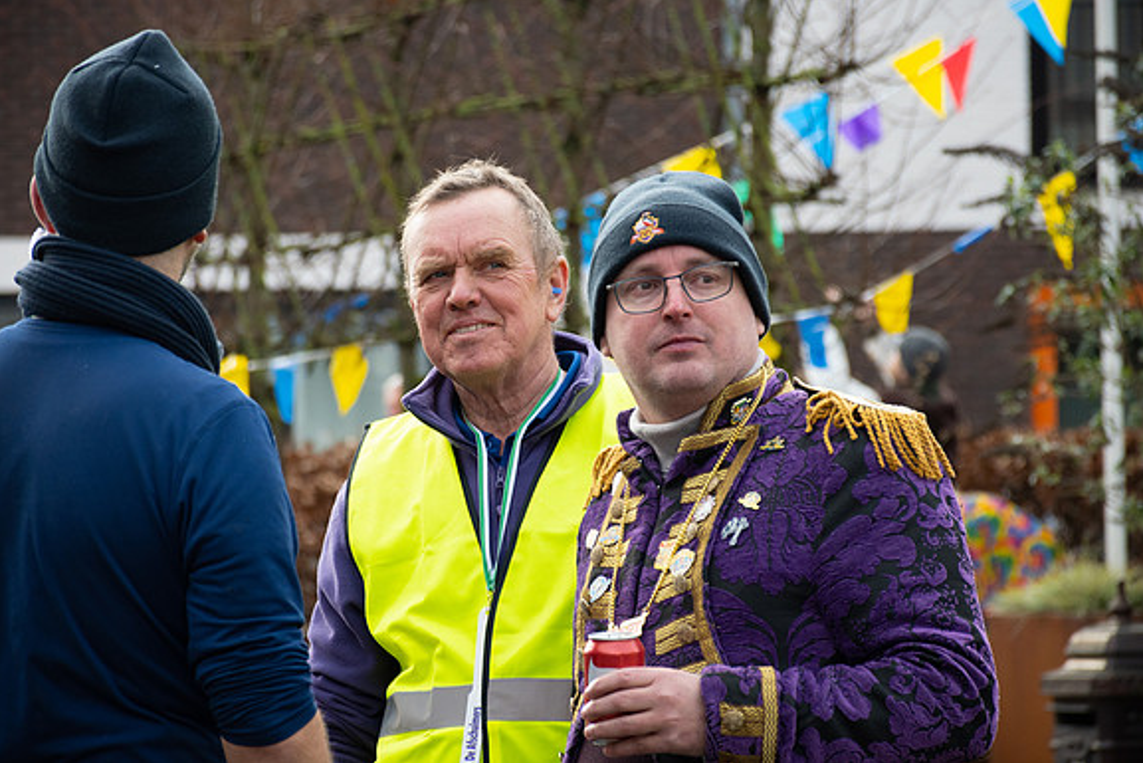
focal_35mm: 211
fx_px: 6701
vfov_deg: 6.5
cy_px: 382
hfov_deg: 9.8
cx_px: 571
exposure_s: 1/800
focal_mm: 140
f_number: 5.6
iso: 400
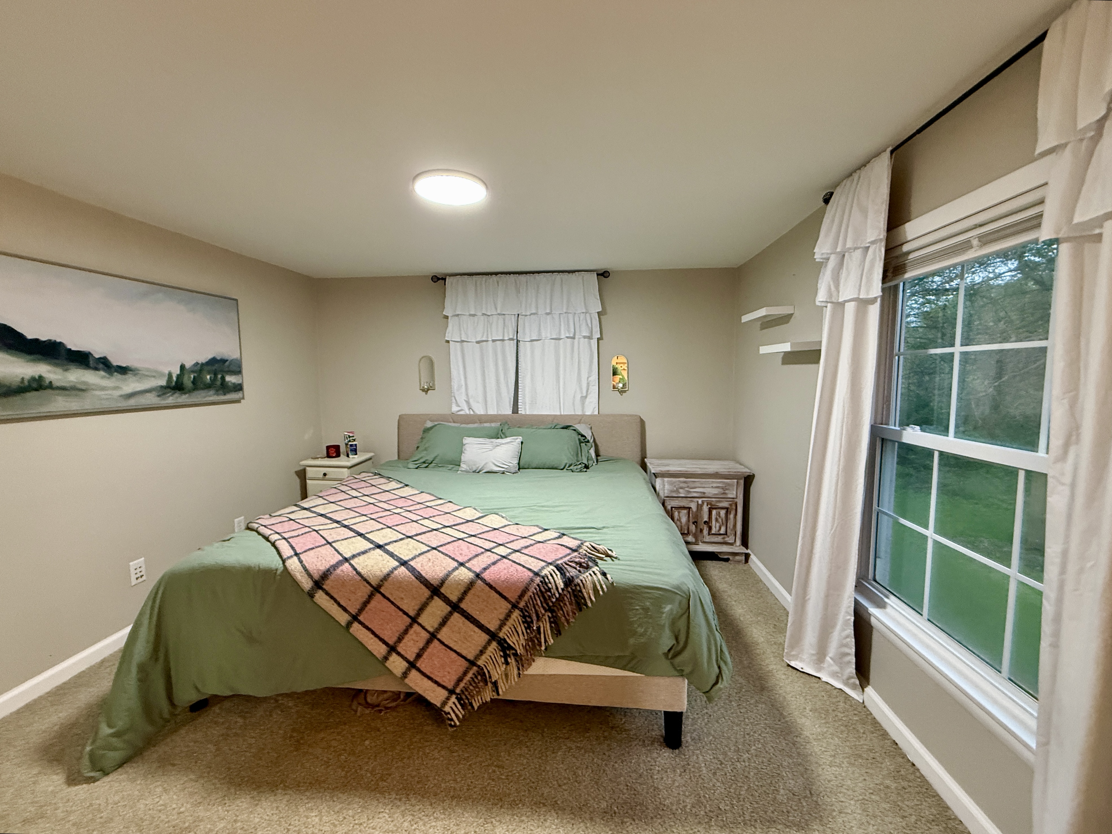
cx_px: 556
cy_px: 417
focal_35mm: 14
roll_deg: +1.4
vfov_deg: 85.7
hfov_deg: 102.1
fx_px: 450
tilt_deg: -3.8
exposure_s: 1/60
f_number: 2.2
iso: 320
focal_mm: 2.22
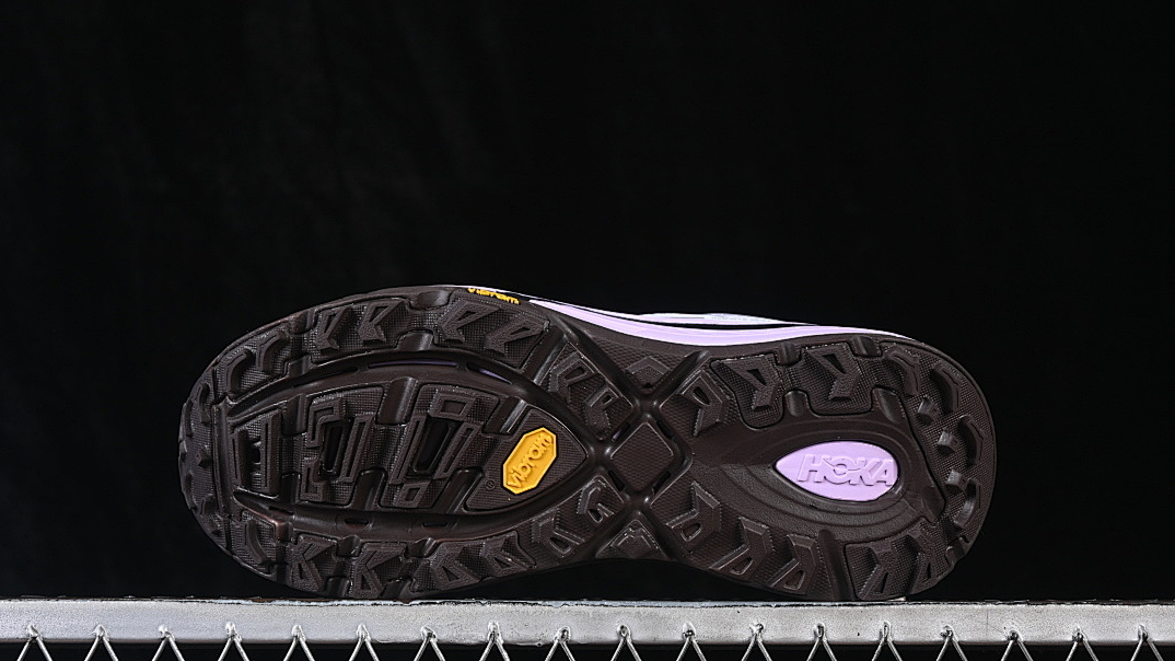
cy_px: 356
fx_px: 2461
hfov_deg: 26.9
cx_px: 585
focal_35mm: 79
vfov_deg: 15.3
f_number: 6.3
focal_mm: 50
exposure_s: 1/60
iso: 160
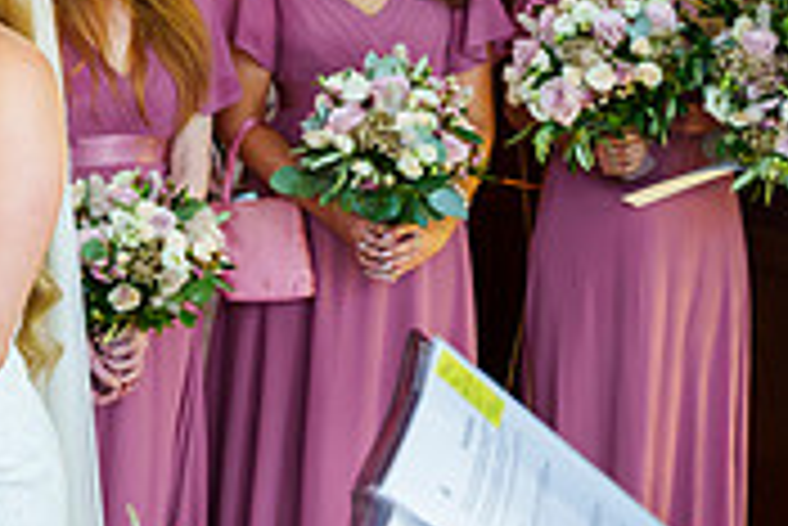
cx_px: -509
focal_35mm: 93
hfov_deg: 18.5
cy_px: -65
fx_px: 2037
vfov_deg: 14.4
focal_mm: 28
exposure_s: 1/160
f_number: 3.5
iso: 1600
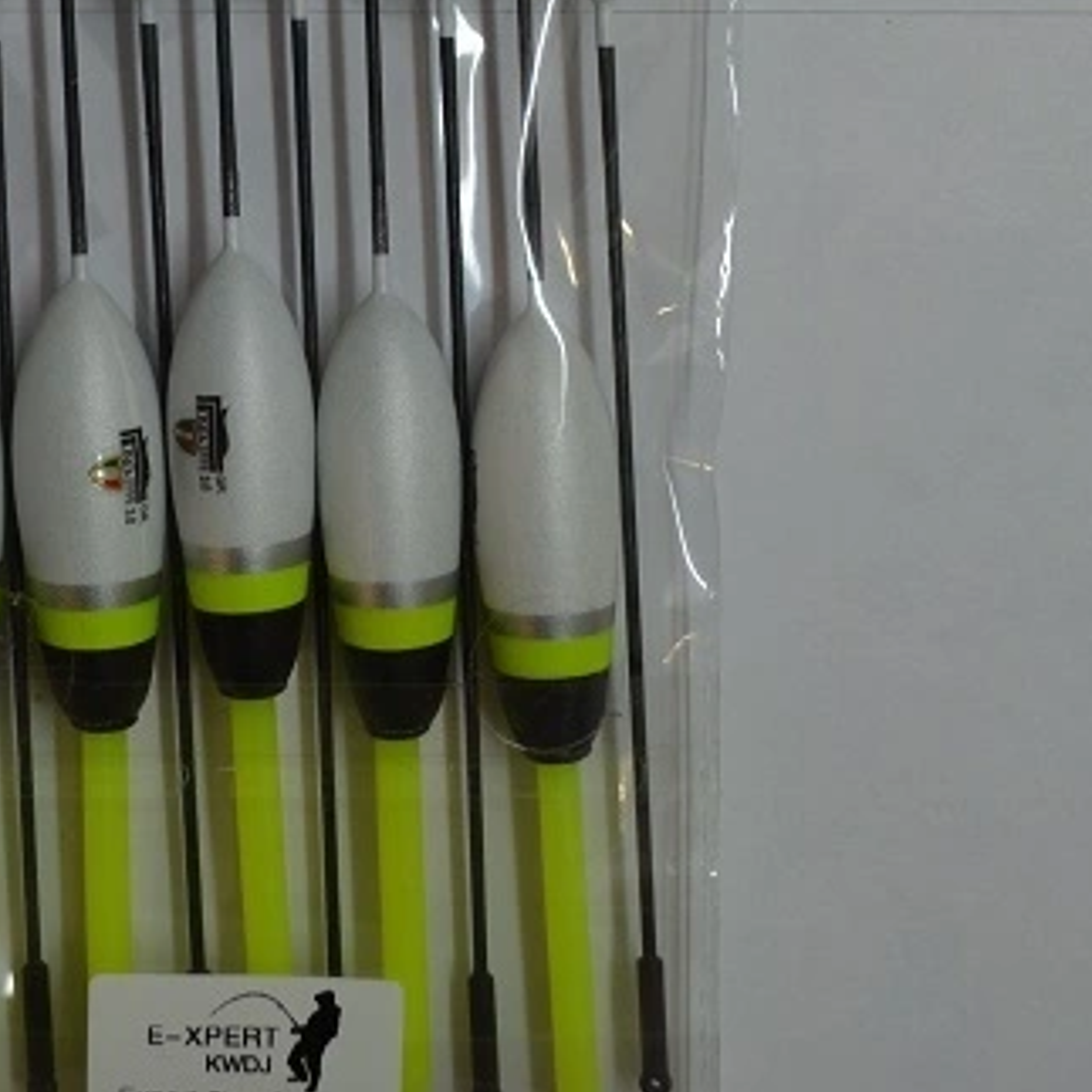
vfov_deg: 17.7
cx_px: 379
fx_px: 3391
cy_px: -64
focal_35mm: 95
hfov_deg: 18.3
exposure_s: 1/60
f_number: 5.6
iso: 250
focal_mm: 32
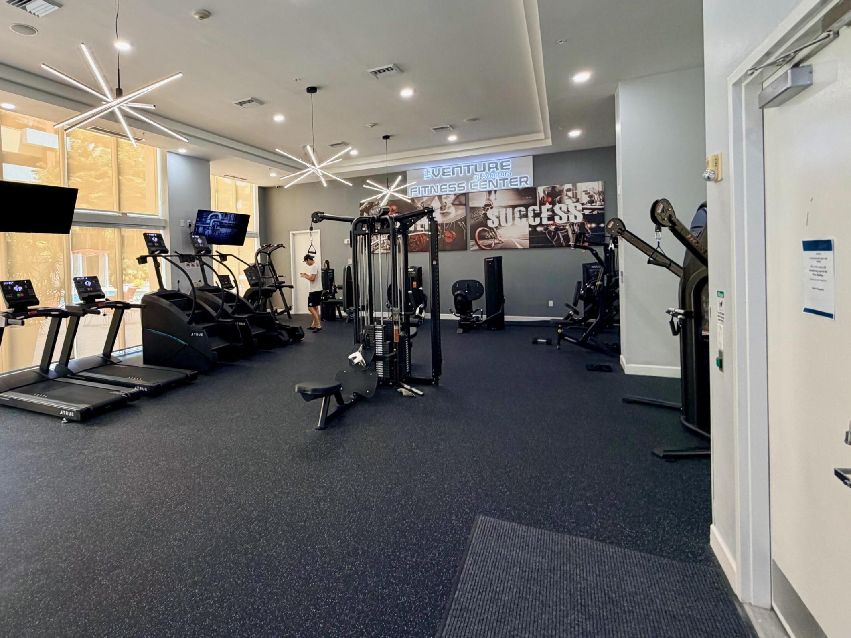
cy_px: 263
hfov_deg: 83.0
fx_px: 467
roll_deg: +1.9
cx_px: 317
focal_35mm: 19
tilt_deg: -0.4
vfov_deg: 68.2
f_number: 2.2
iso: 200
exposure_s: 1/120
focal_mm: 2.22
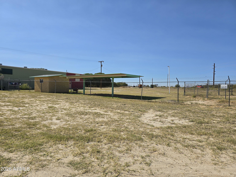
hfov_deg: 73.9
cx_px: 118
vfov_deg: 58.9
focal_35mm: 23
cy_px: 88
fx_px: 157
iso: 12
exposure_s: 1/1225
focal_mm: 6.3
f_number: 1.7
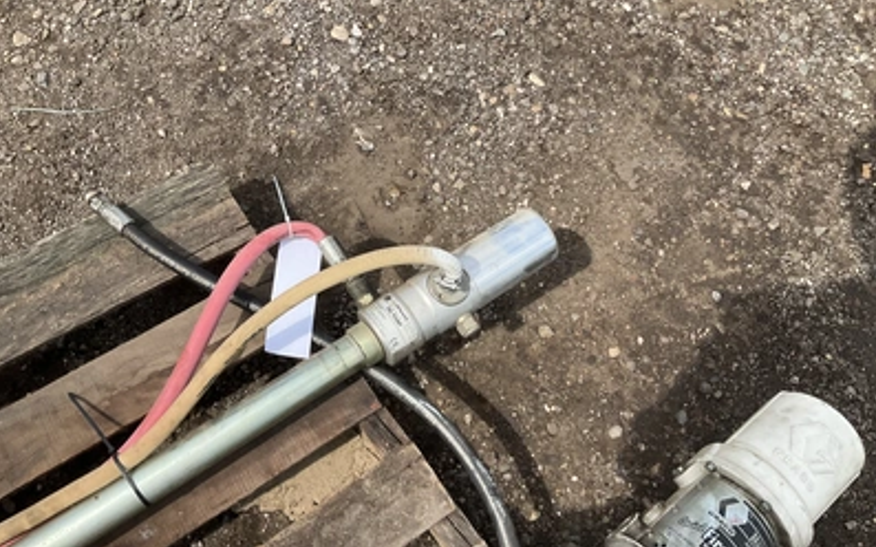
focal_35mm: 31
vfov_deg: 40.6
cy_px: 271
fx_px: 740
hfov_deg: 61.2
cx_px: 437
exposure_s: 1/1534
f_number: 1.8
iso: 25
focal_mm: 3
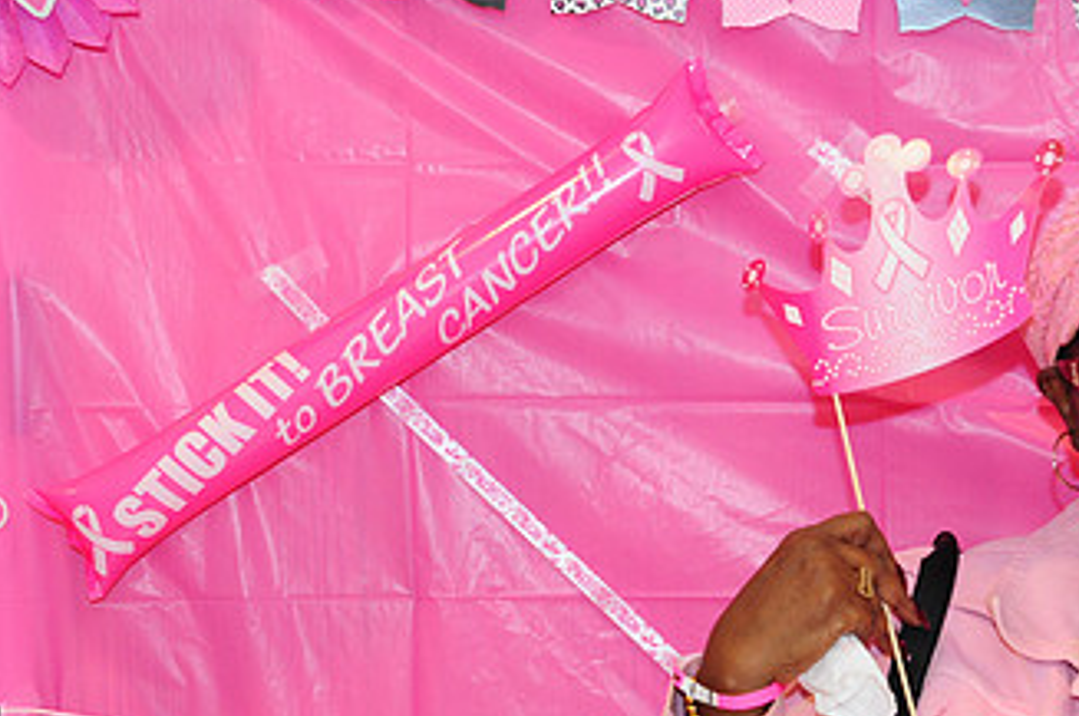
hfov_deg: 17.4
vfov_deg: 11.7
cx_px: 848
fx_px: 3502
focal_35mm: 117
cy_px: 506
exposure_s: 1/60
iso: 640
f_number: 5.6
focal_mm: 44
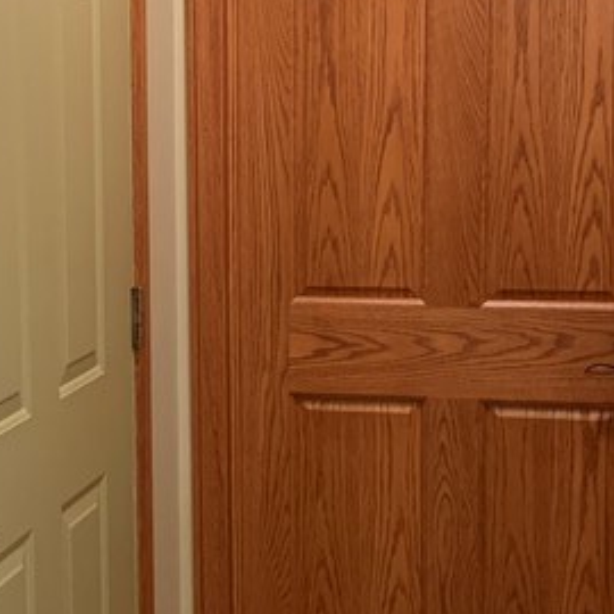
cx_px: 111
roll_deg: +0.7
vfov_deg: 19.9
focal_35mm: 87
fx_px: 1746
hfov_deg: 19.7
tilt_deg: -6.4
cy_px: 305
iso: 320
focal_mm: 4.25
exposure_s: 1/60
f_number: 1.8
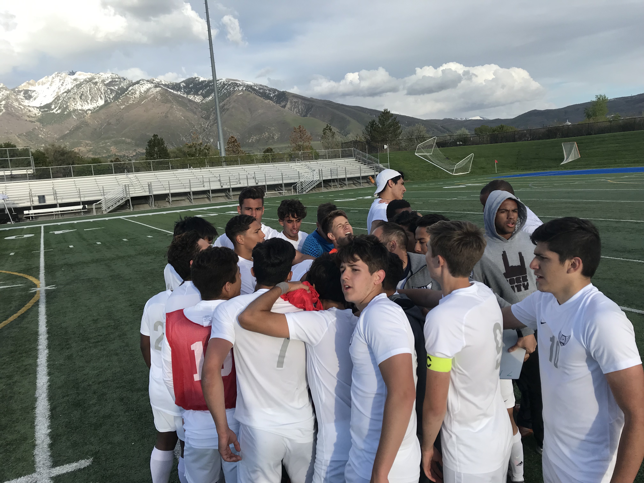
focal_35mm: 28
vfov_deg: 49.7
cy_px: 242
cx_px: 322
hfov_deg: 63.4
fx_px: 521
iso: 20
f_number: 1.8
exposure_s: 1/1182
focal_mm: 3.99
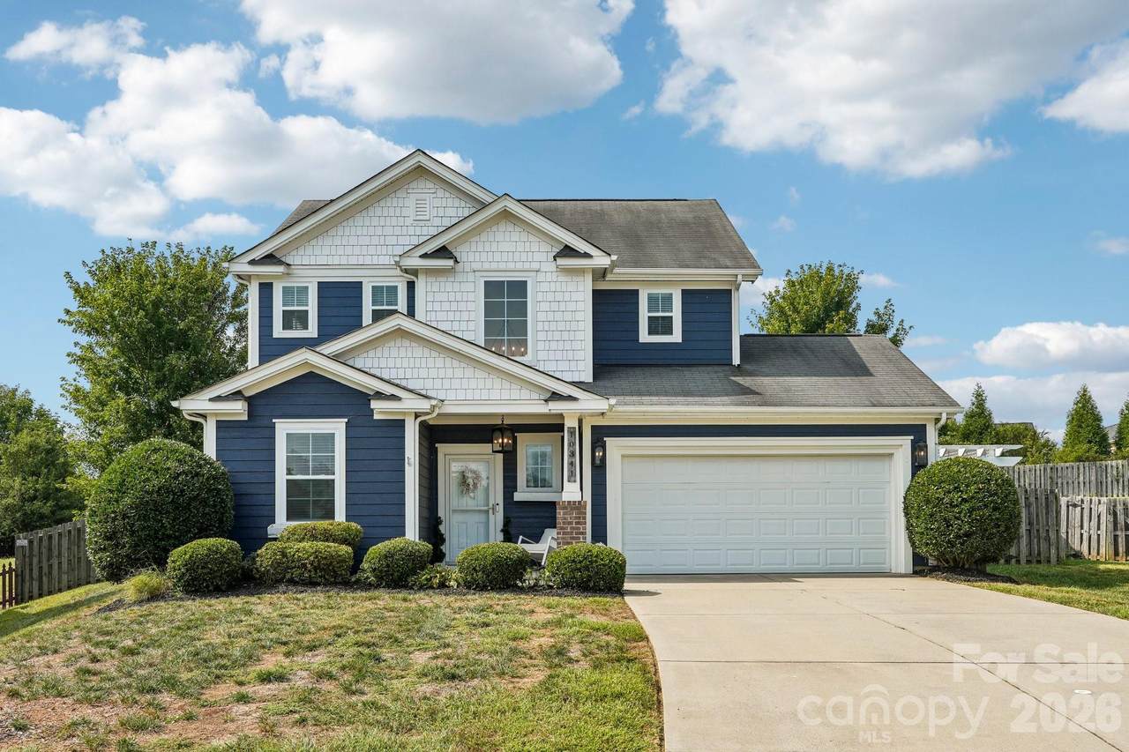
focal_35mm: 31
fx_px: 972
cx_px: 564
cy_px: 376
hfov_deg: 60.3
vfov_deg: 42.3
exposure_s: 1/320
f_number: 8
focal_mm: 31
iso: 100
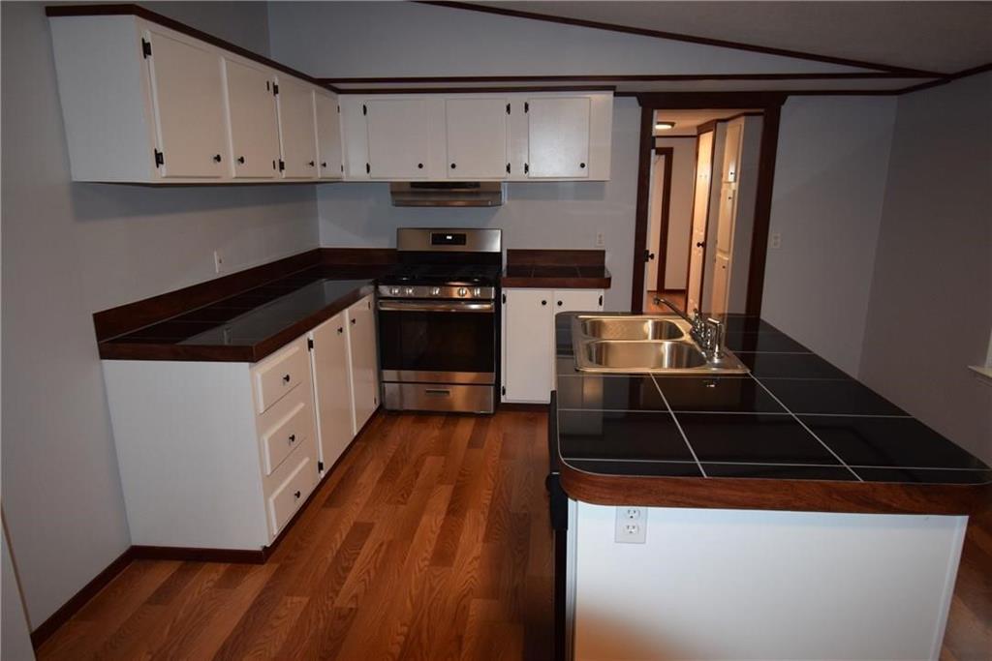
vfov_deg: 59.5
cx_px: 496
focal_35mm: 21
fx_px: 579
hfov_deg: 81.2
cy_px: 330
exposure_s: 1/60
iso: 800
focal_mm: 14
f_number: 5
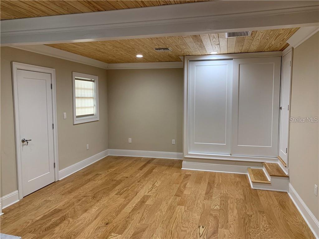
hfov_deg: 67.3
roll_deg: -0.3
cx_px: 160
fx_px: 240
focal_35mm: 26
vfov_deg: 53.1
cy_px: 120
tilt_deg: -3.4
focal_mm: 4.25
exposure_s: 1/60
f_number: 1.8
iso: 125
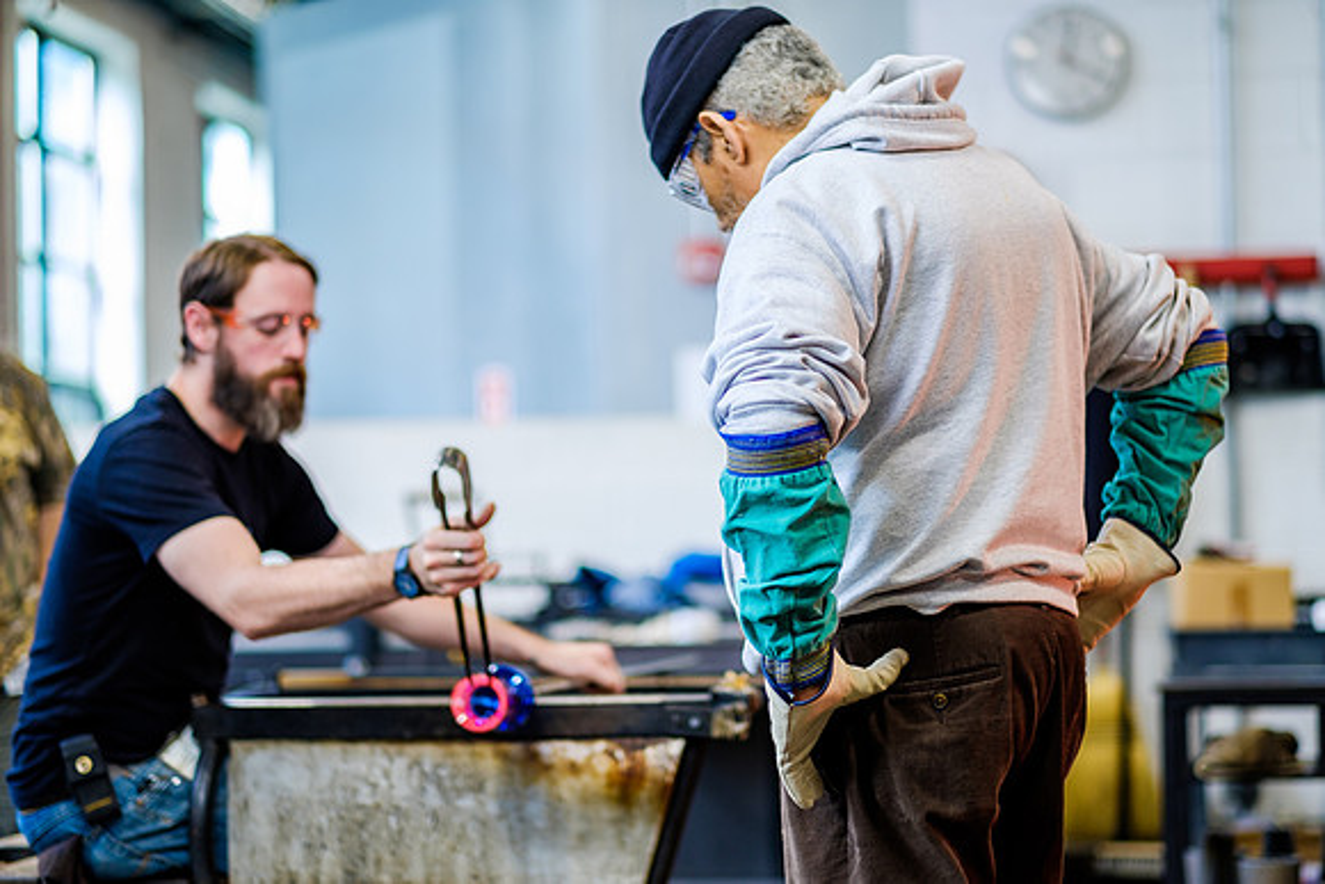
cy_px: 454
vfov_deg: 15.9
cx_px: 680
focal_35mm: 86
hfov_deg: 23.6
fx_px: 3174
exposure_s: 1/125
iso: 200
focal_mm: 56
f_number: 1.2
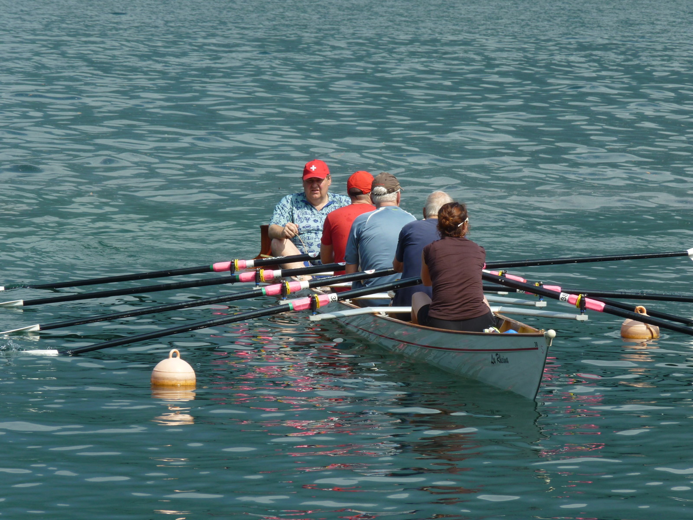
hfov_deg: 7.9
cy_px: 260
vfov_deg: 5.9
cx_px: 346
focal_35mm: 251
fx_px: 5025
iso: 80
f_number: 5.6
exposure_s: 1/250
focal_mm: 44.7
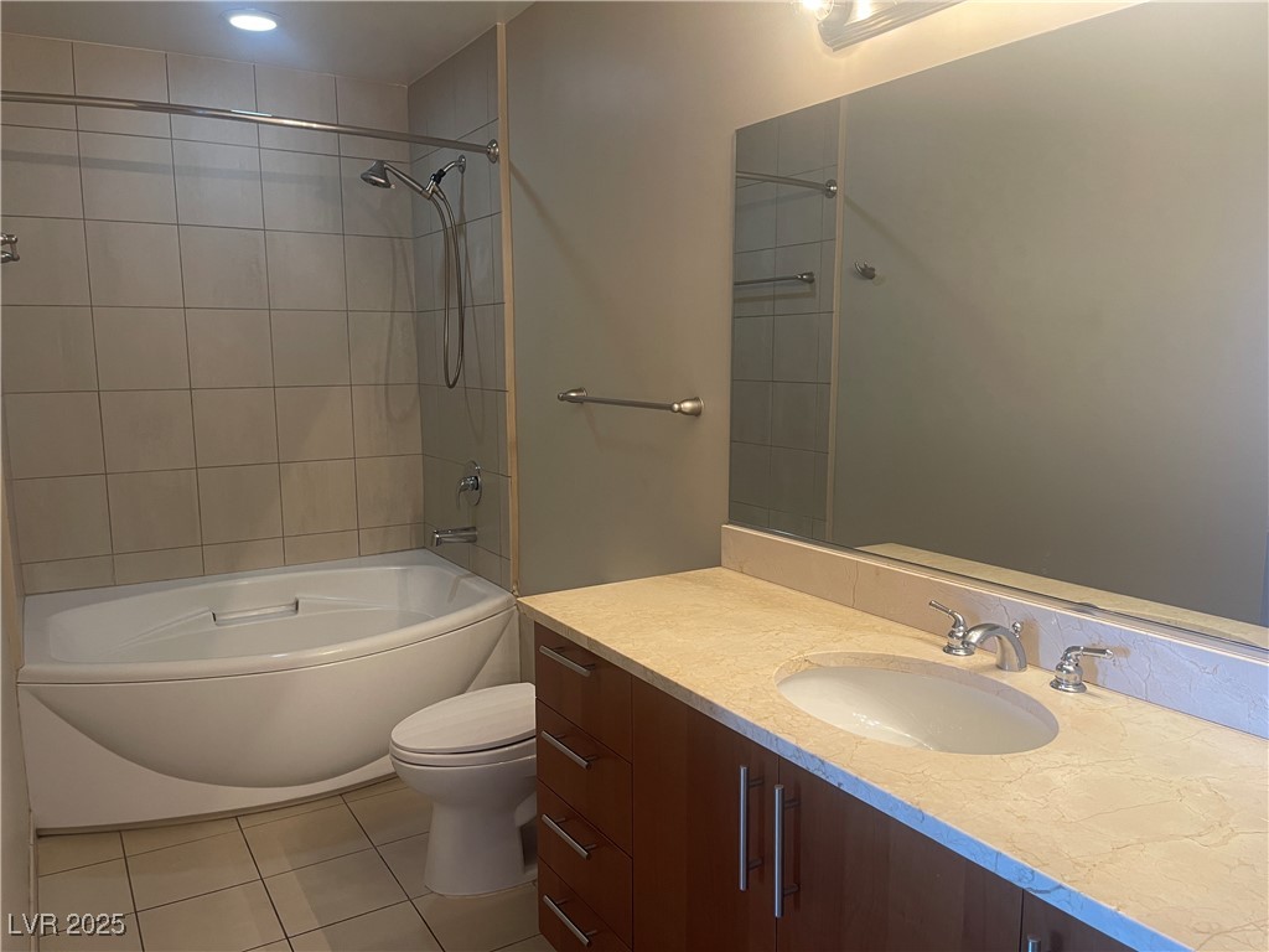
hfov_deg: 69.4
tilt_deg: -7.9
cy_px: 476
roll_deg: +0.1
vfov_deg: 54.9
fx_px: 916
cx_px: 634
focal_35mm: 25
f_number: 1.6
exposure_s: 1/60
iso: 160
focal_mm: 5.1
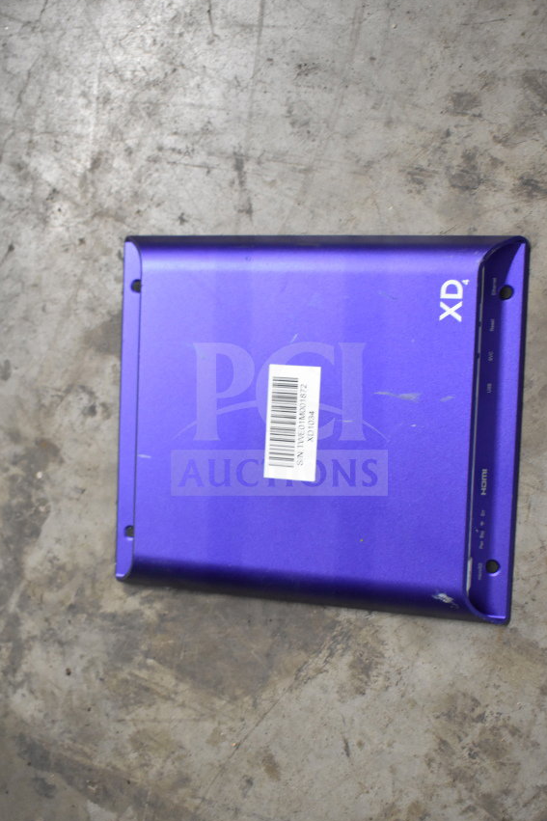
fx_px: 993
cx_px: 279
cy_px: 419
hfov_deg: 30.8
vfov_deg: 44.9
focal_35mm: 44
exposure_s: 1/40
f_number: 4
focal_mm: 27
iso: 2500
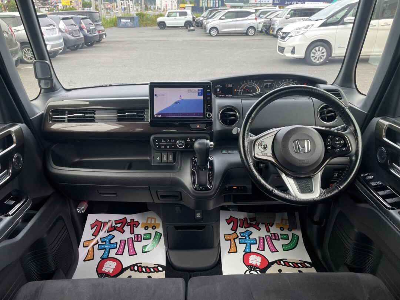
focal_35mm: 26
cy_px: 150
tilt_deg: -24.0
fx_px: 300
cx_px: 200
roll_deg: +0.0
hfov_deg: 67.3
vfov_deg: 53.1
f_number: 1.6
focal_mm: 4.2
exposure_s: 1/191
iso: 40
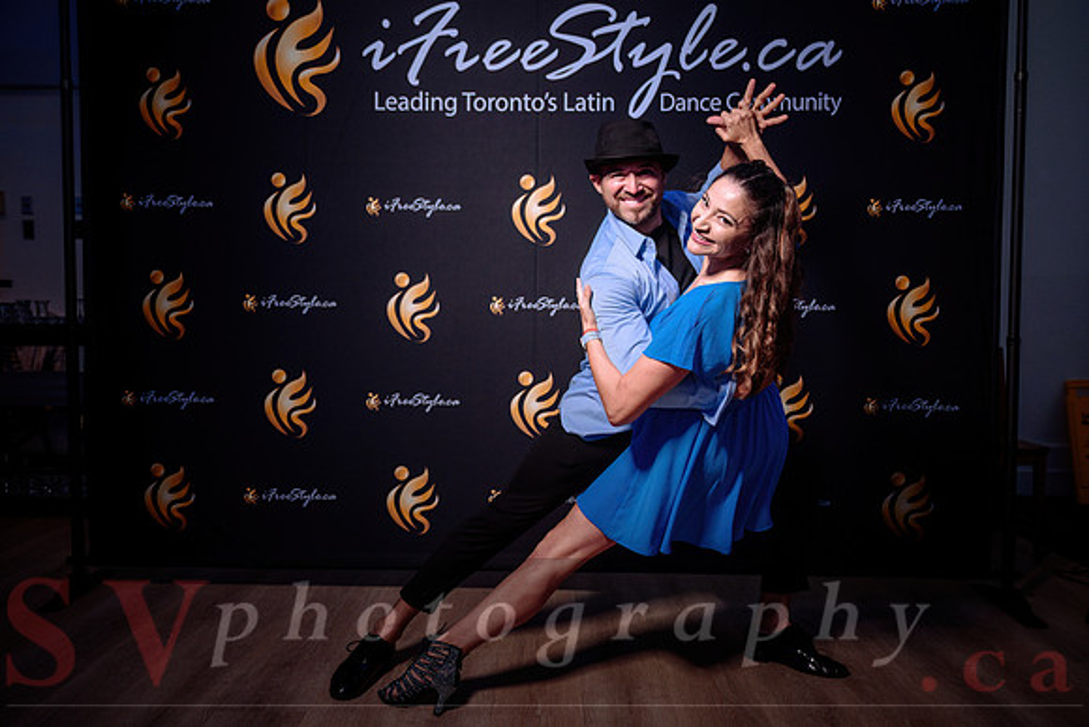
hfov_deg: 62.4
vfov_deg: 44.0
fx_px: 899
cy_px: 363
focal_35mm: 30
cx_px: 556
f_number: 2.8
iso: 800
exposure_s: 1/125
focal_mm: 28.5
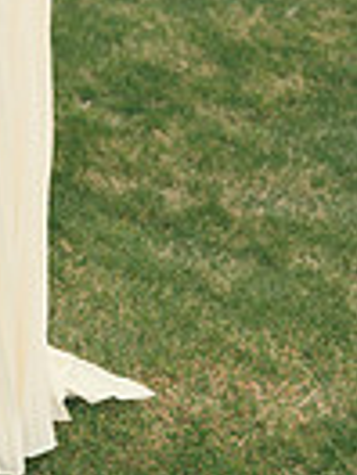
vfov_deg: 12.6
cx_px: -180
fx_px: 2035
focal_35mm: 148
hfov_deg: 9.7
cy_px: -252
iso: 125
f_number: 3.5
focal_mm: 45
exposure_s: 1/320
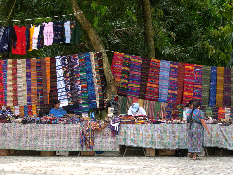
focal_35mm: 92
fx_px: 619
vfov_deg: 16.1
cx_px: 116
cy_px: 88
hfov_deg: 21.3
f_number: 4.5
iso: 400
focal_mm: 19.5
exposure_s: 1/60
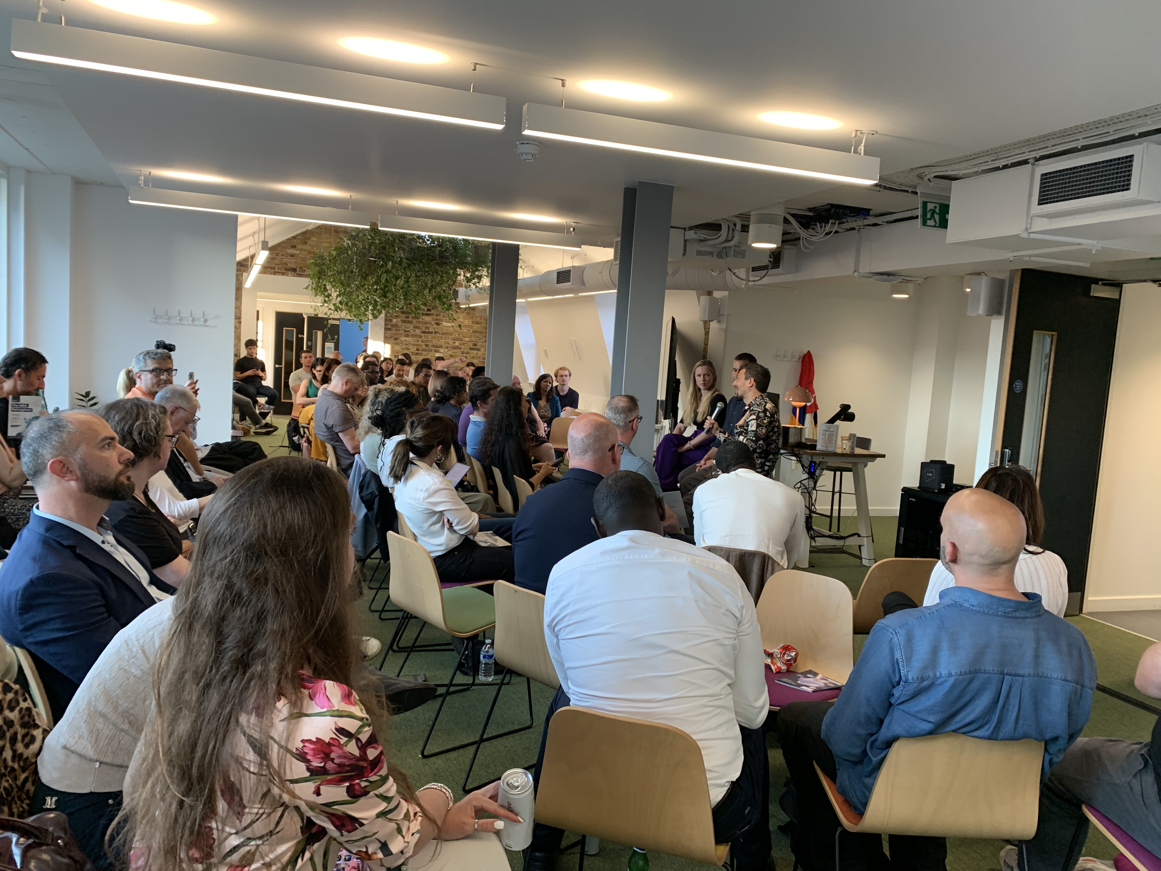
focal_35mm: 26
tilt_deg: -5.8
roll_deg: -2.6
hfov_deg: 67.3
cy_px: 436
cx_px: 580
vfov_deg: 53.1
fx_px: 872
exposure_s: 1/50
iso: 100
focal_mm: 4.25
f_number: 1.8
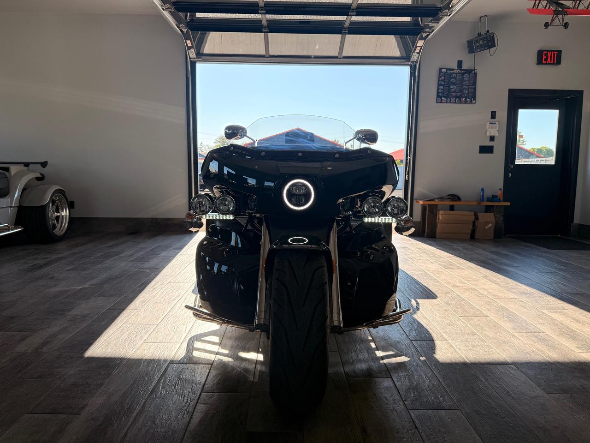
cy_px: 222
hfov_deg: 71.6
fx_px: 409
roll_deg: -1.1
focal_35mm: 24
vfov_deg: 56.8
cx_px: 295
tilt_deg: -5.5
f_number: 1.78
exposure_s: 1/1091
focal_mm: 6.76
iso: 80
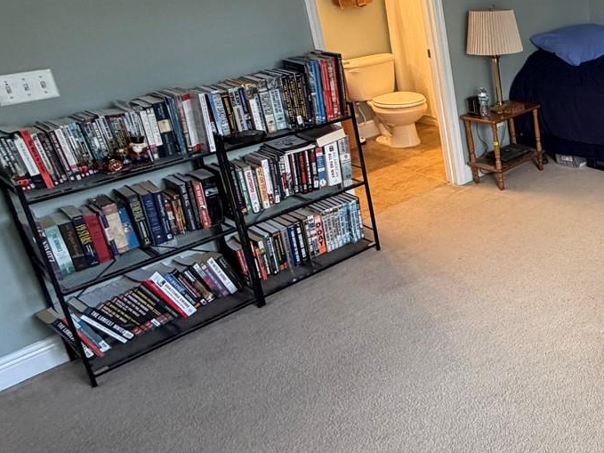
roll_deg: +2.5
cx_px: 658
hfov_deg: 43.4
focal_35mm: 33
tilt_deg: -17.1
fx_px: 576
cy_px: 123
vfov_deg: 41.9
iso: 200
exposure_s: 1/60
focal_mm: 2.22
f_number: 2.2
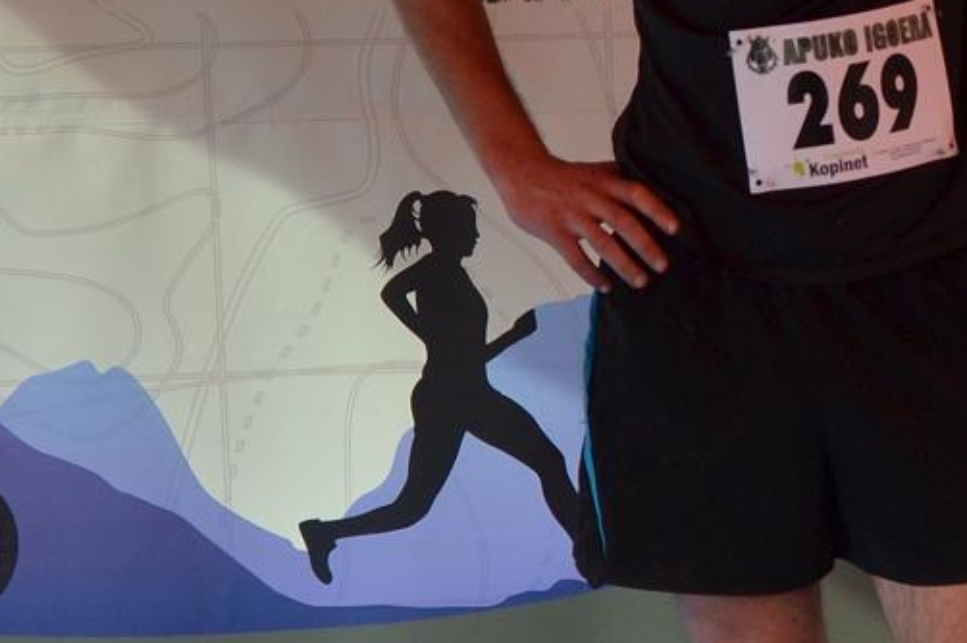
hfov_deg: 16.0
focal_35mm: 124
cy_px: 129
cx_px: 1085
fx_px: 3328
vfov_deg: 11.0
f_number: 5.6
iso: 160
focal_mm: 18
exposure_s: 1/125
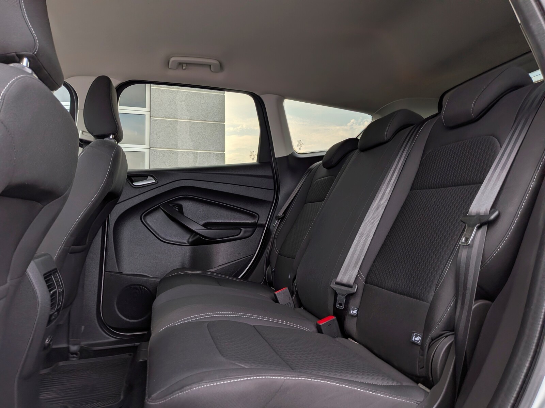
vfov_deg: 56.8
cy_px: 204
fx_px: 378
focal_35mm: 24
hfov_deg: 71.6
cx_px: 272
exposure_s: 1/894
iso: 30
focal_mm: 4.53
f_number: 1.7
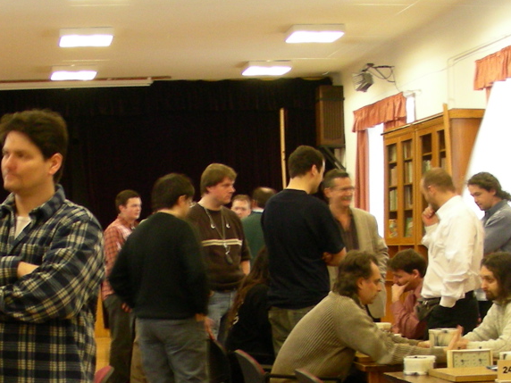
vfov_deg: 17.0
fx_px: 1255
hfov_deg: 23.0
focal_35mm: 85
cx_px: 188
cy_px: 380
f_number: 3.5
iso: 200
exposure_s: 1/6.3
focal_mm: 6.3
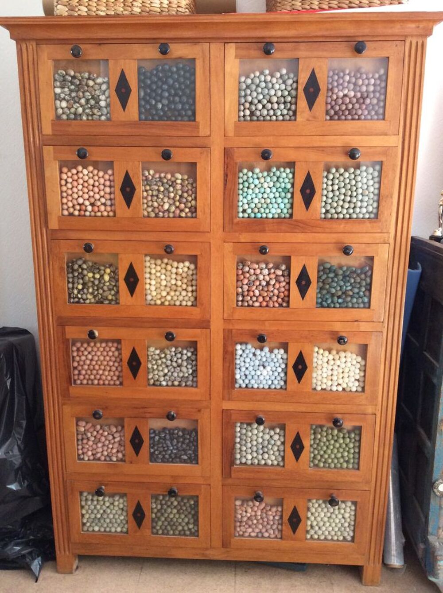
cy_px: 296
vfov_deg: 56.9
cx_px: 222
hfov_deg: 44.1
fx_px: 548
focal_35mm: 32
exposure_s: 1/25
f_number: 2.4
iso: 125
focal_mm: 3.3
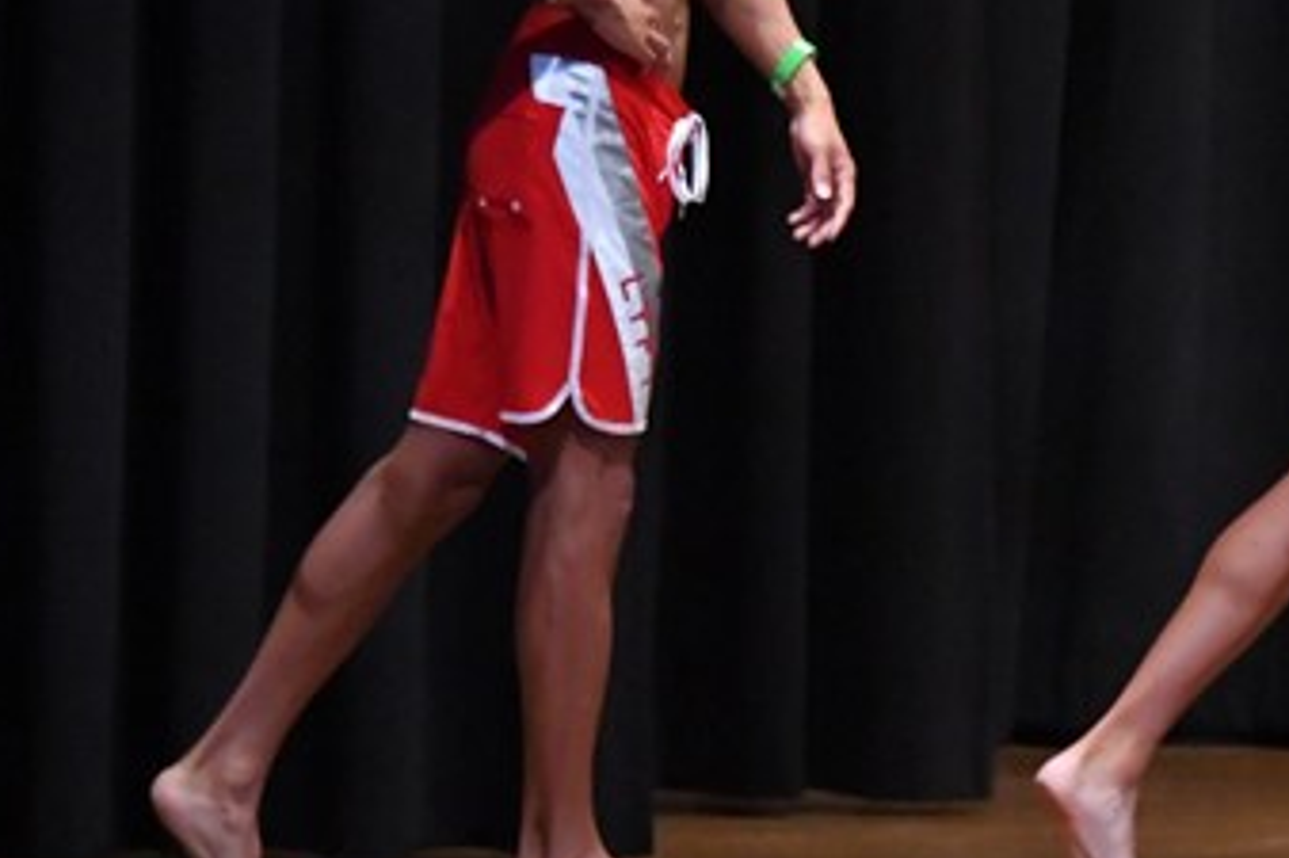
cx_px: 1119
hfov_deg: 4.5
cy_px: 122
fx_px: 16569
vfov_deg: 3.0
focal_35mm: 463
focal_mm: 135
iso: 8000
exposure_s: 1/400
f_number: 5.6
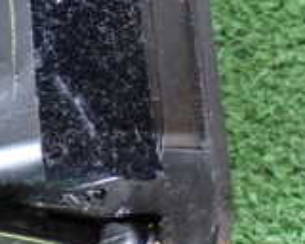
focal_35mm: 150
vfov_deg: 10.3
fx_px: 1354
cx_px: -133
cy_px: 120
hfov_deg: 12.3
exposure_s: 1/40
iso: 400
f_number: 2.8
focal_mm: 7.31
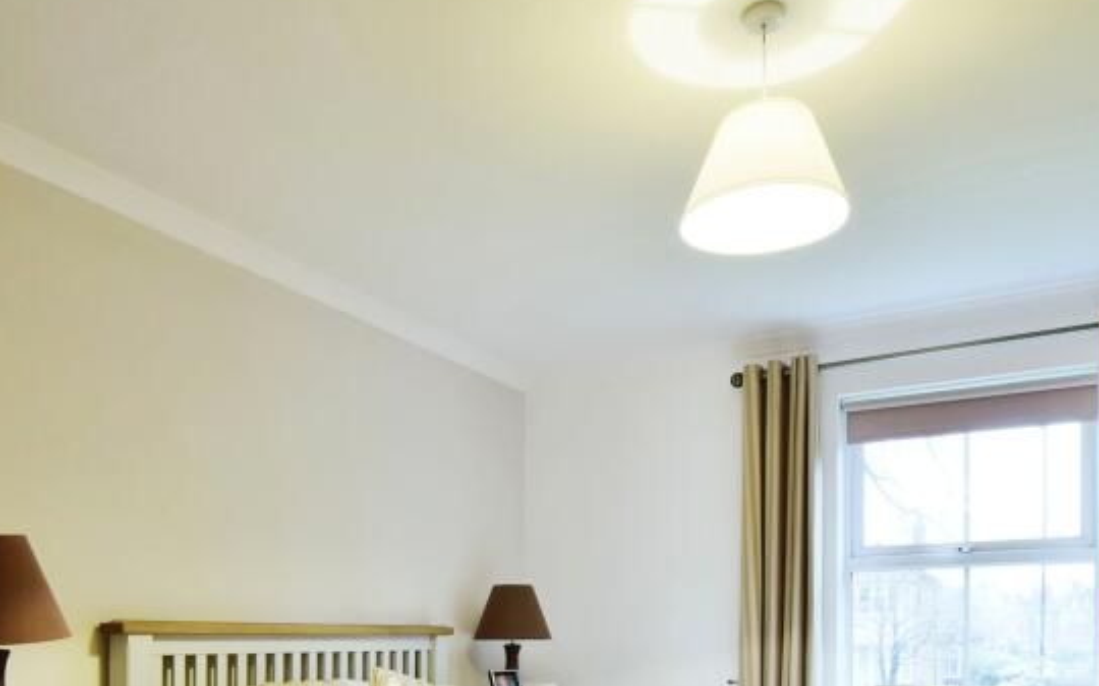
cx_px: 470
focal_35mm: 29
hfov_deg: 64.4
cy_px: 632
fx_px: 868
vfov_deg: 39.6
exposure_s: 1/5
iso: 400
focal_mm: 10
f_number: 8
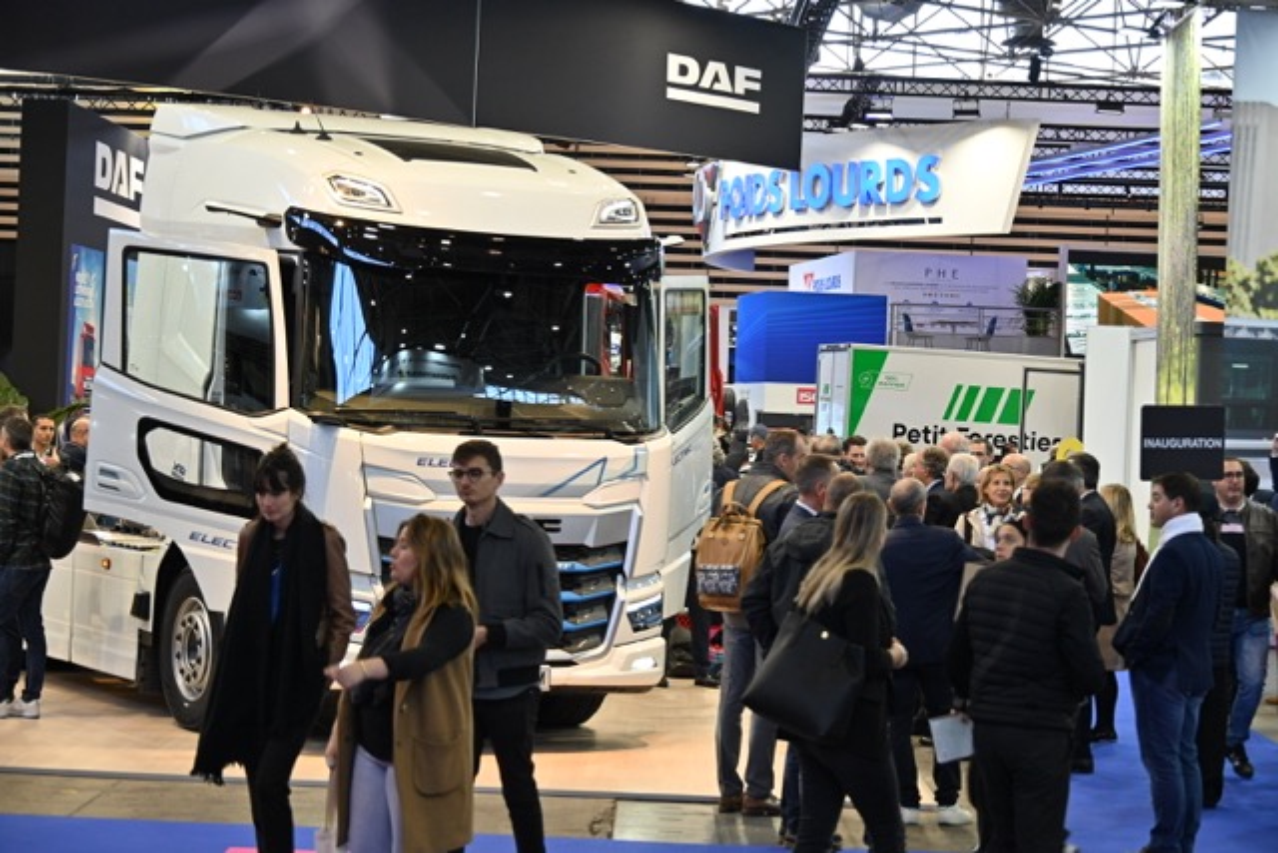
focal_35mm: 79
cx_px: 639
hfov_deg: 25.7
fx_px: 2805
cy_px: 426
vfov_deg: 17.3
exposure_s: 1/100
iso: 640
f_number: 6
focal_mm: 79
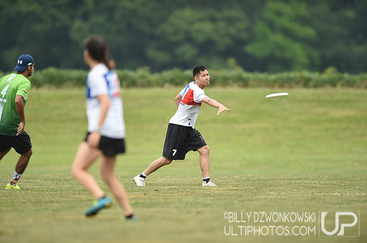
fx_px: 4072
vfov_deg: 3.4
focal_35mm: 400
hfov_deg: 5.2
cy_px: 122
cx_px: 184
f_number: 2.8
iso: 400
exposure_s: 1/1600
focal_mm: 400
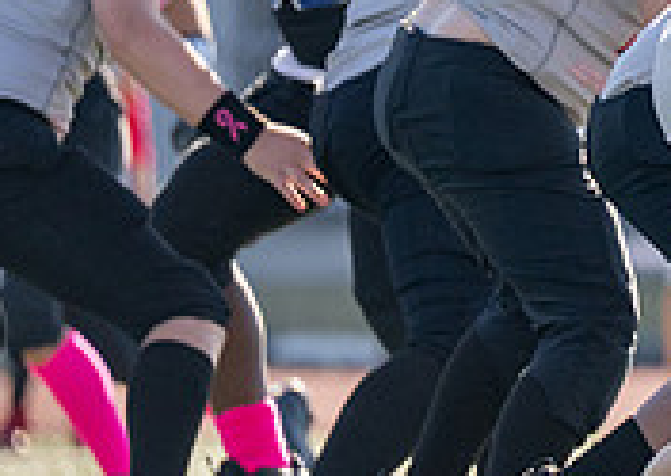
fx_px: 20219
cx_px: 1252
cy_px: -26
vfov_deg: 1.4
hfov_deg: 1.9
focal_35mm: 1063
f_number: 2.8
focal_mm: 200
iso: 160
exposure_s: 1/2500
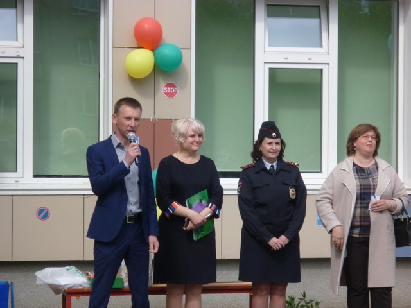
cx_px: 206
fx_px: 1662
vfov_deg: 10.6
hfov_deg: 14.1
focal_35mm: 140
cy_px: 154
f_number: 6.9
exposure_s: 1/200
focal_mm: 25
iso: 80
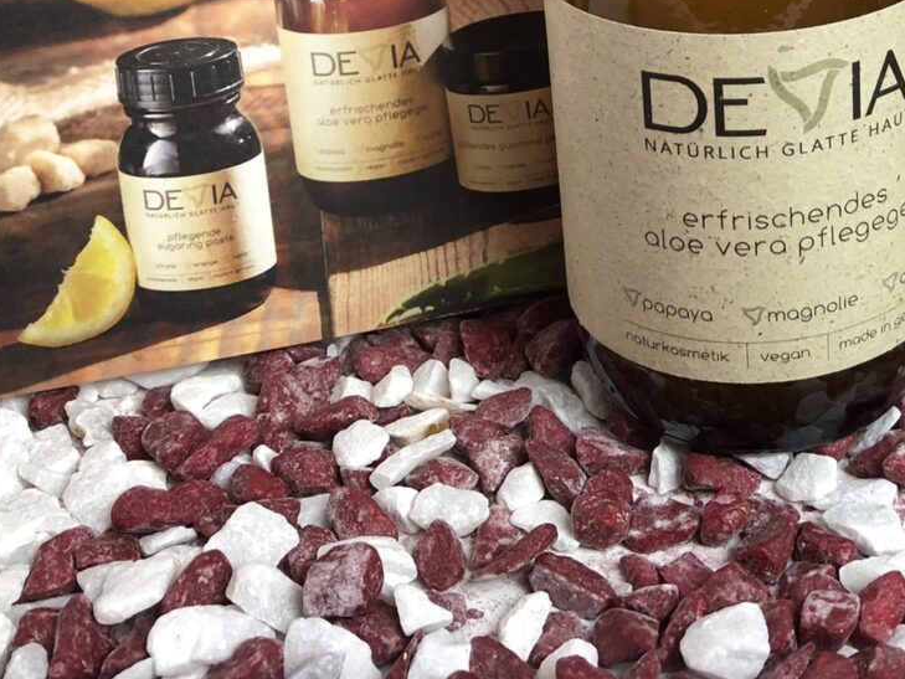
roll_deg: +1.8
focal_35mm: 59
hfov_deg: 31.9
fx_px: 1543
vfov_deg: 23.7
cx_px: 708
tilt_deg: -21.1
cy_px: -16
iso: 40
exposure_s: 1/25
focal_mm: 3.99
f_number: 1.8
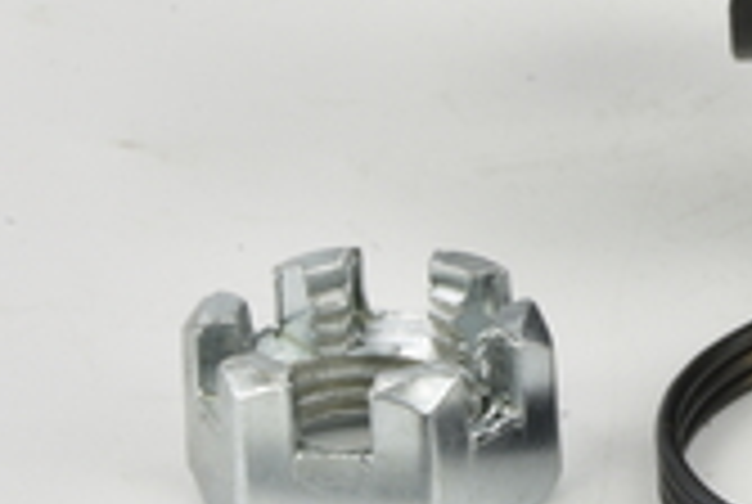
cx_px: 1000
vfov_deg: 5.3
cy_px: 112
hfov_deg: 7.9
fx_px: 5399
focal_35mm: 258
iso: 64
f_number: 29
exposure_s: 1/2.5
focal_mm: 60
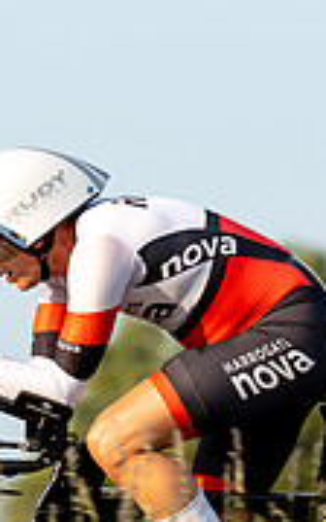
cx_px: -47
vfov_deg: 3.9
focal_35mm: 542
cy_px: 401
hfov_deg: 2.4
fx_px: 7699
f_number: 4
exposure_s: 1/640
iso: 100
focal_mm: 164
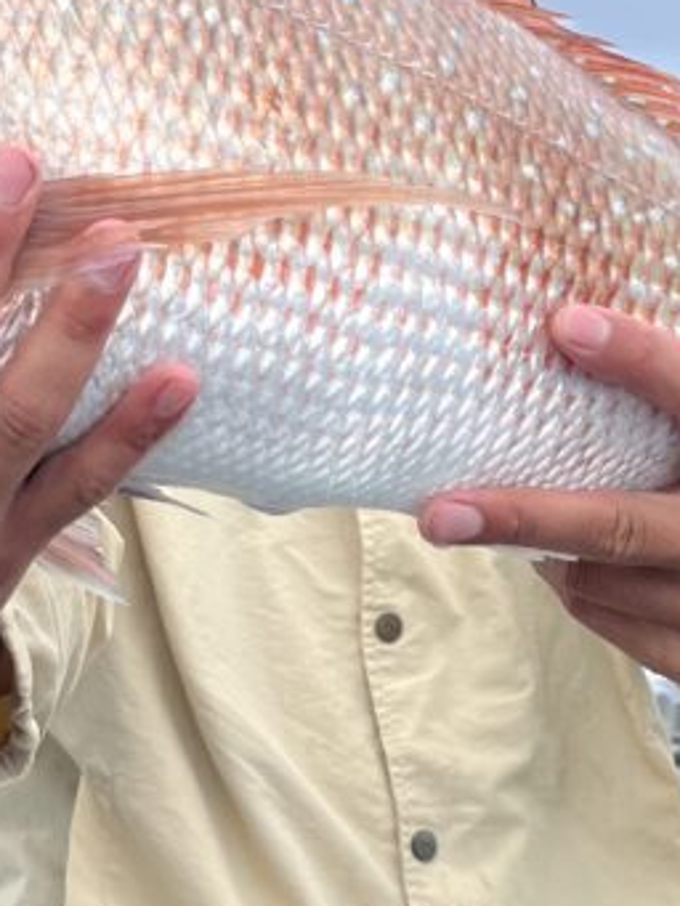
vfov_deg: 24.9
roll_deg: +2.7
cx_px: 199
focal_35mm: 78
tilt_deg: +4.5
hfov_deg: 18.8
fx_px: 2042
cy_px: 563
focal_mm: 5.1
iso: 50
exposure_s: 1/1009
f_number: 1.6
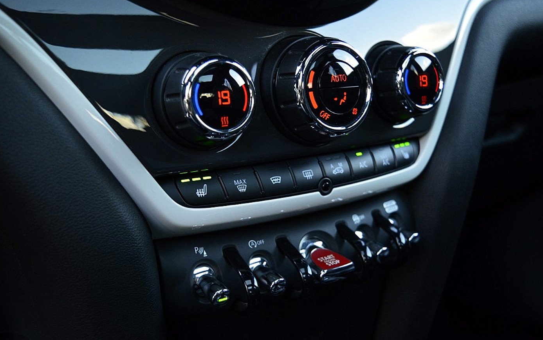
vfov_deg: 34.4
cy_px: 180
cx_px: 271
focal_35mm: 37
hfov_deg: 52.7
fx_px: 548
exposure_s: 1/60
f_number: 4
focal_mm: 24
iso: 800
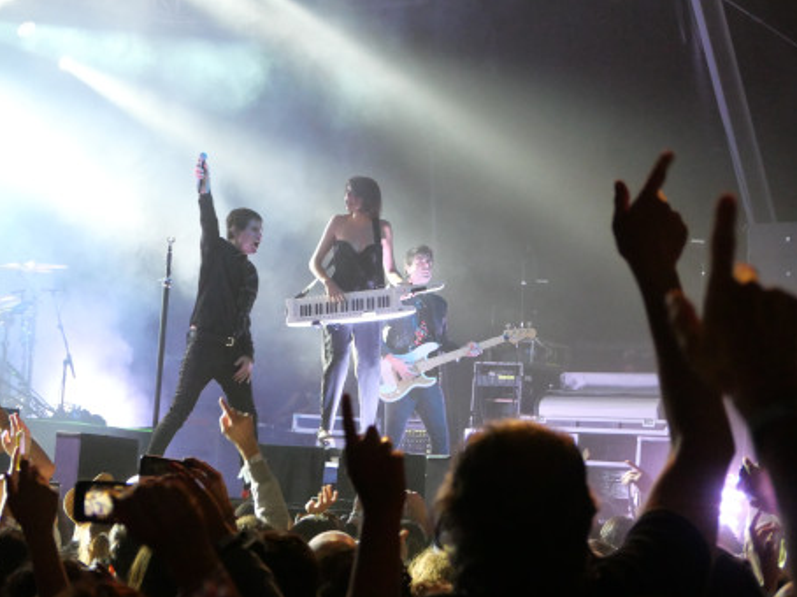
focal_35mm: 127
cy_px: 320
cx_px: 344
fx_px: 2923
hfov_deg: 15.5
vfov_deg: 11.7
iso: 3200
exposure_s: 1/125
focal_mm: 45
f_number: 5.6
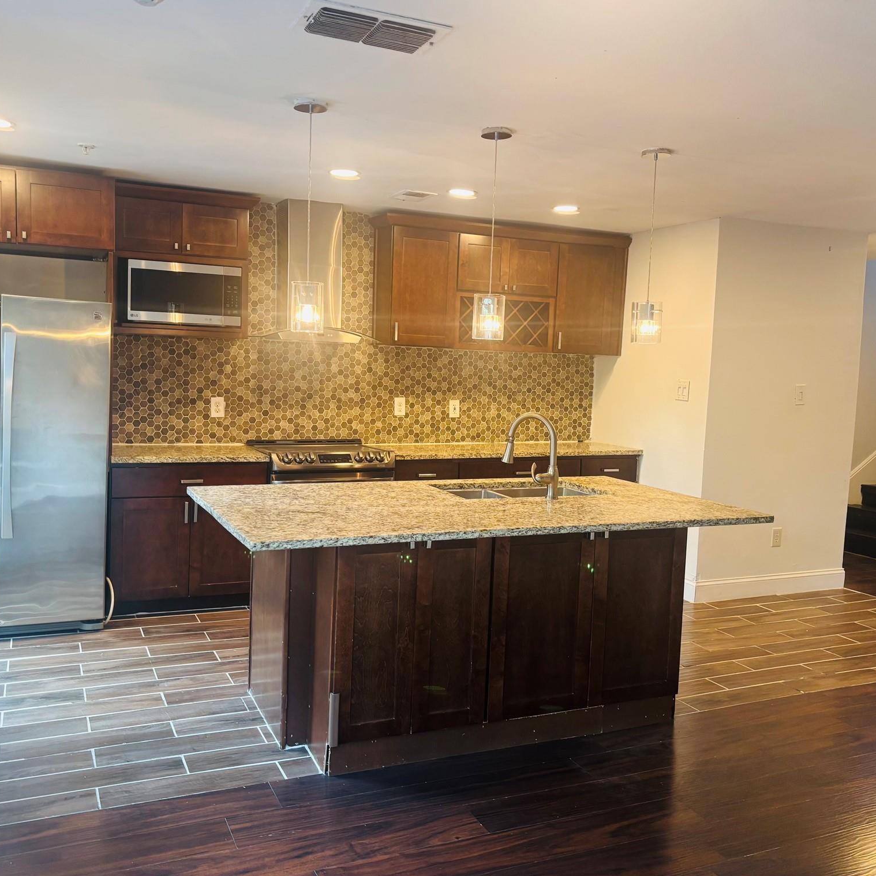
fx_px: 888
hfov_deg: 52.5
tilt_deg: -2.8
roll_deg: -1.3
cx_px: 446
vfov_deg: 52.5
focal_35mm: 31
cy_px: 433
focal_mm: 5.96
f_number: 1.6
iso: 125
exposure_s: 1/60
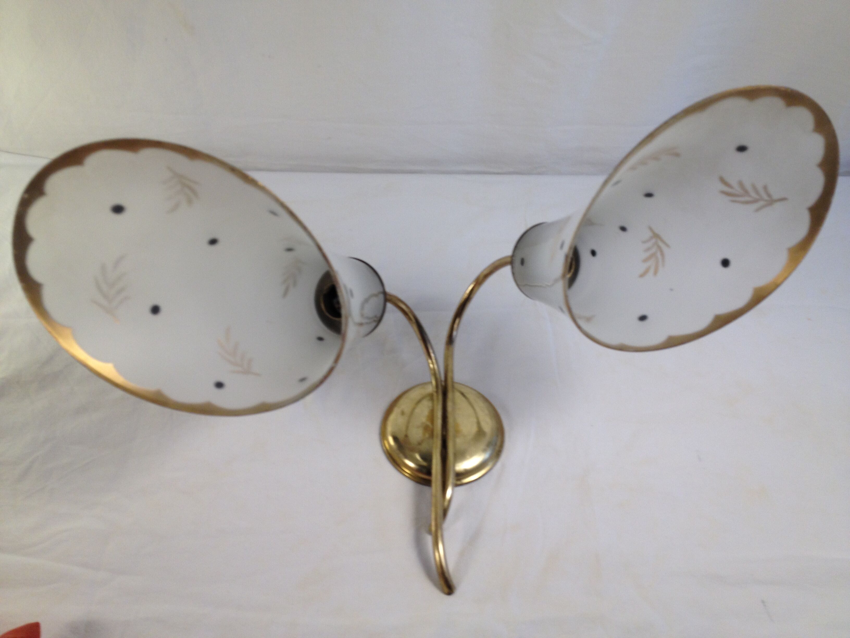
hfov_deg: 52.6
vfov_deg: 40.7
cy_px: 319
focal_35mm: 35
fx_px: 859
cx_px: 425
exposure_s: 1/24
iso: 50
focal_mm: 4.28
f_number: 2.4
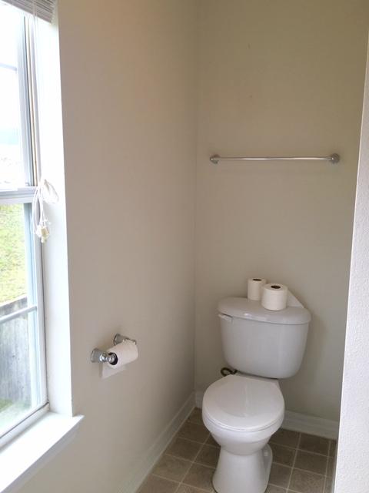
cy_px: 246
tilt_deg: -9.3
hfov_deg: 48.2
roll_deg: +0.2
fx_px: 412
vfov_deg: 61.7
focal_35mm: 29
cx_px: 184
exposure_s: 1/120
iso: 32
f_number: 2.2
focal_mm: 4.15
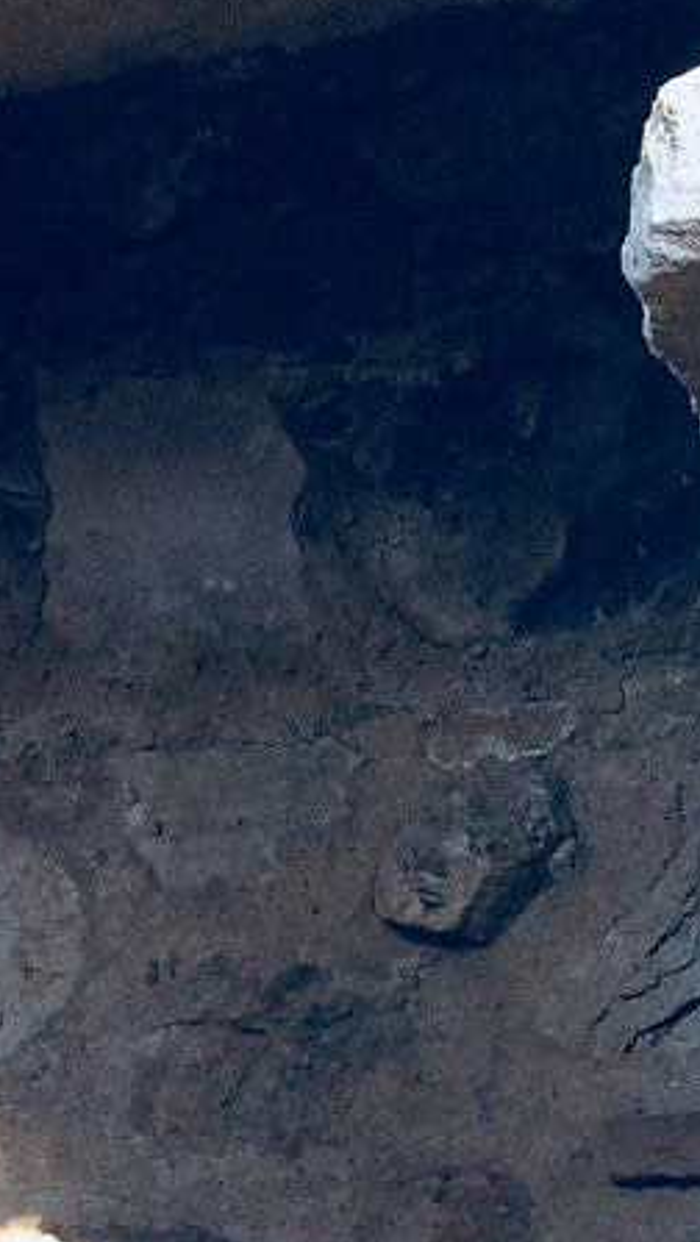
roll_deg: +1.9
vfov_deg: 18.6
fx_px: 3722
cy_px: 1136
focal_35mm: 113
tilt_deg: +6.6
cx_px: -714
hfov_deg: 9.9
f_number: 2.2
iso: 50
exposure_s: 1/60
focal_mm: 4.15
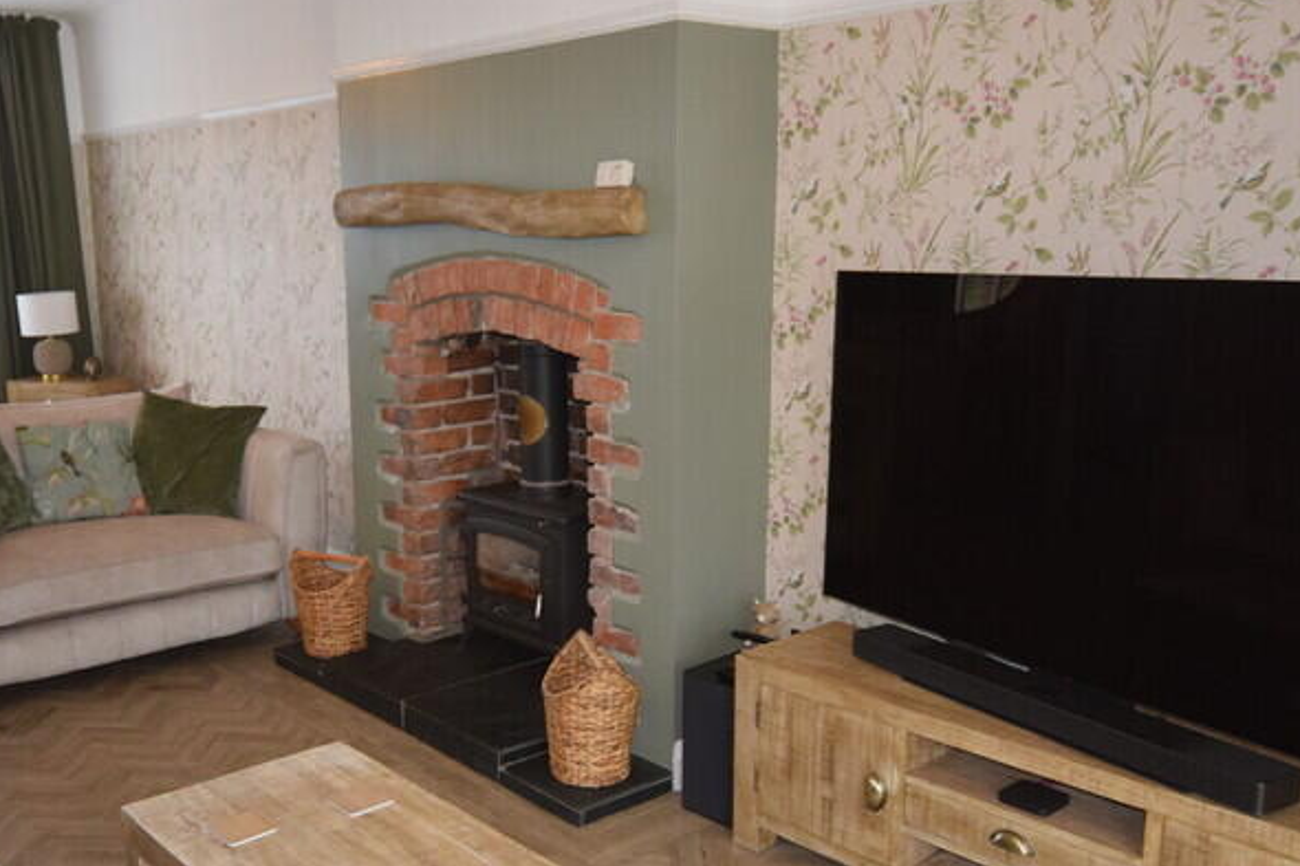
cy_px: 492
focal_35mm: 34
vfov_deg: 38.9
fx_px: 1223
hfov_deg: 55.2
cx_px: 474
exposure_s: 1/80
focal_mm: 13
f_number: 4.5
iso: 800
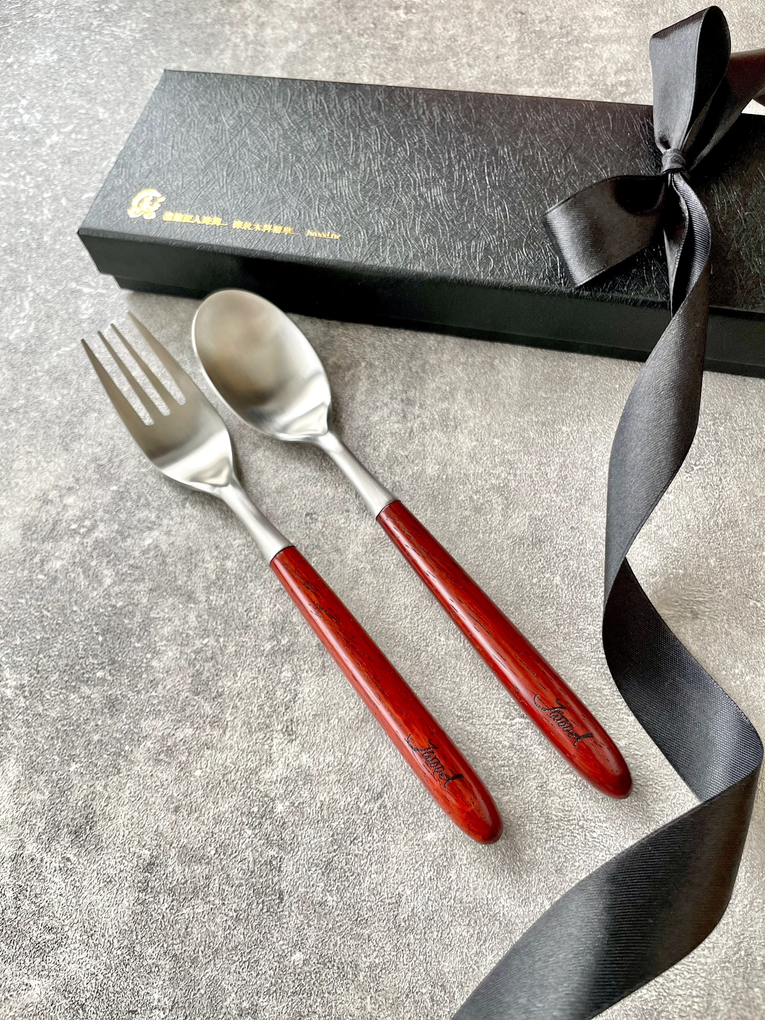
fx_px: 766
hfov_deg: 53.1
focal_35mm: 26
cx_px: 382
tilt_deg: -63.2
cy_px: 510
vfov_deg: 67.3
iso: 100
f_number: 1.6
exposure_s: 1/121
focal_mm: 4.2
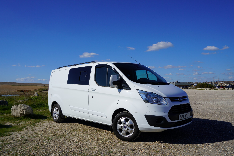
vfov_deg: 43.6
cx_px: 117
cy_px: 78
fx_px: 195
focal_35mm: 30
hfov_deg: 61.9
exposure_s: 1/400
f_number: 10
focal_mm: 20
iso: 100
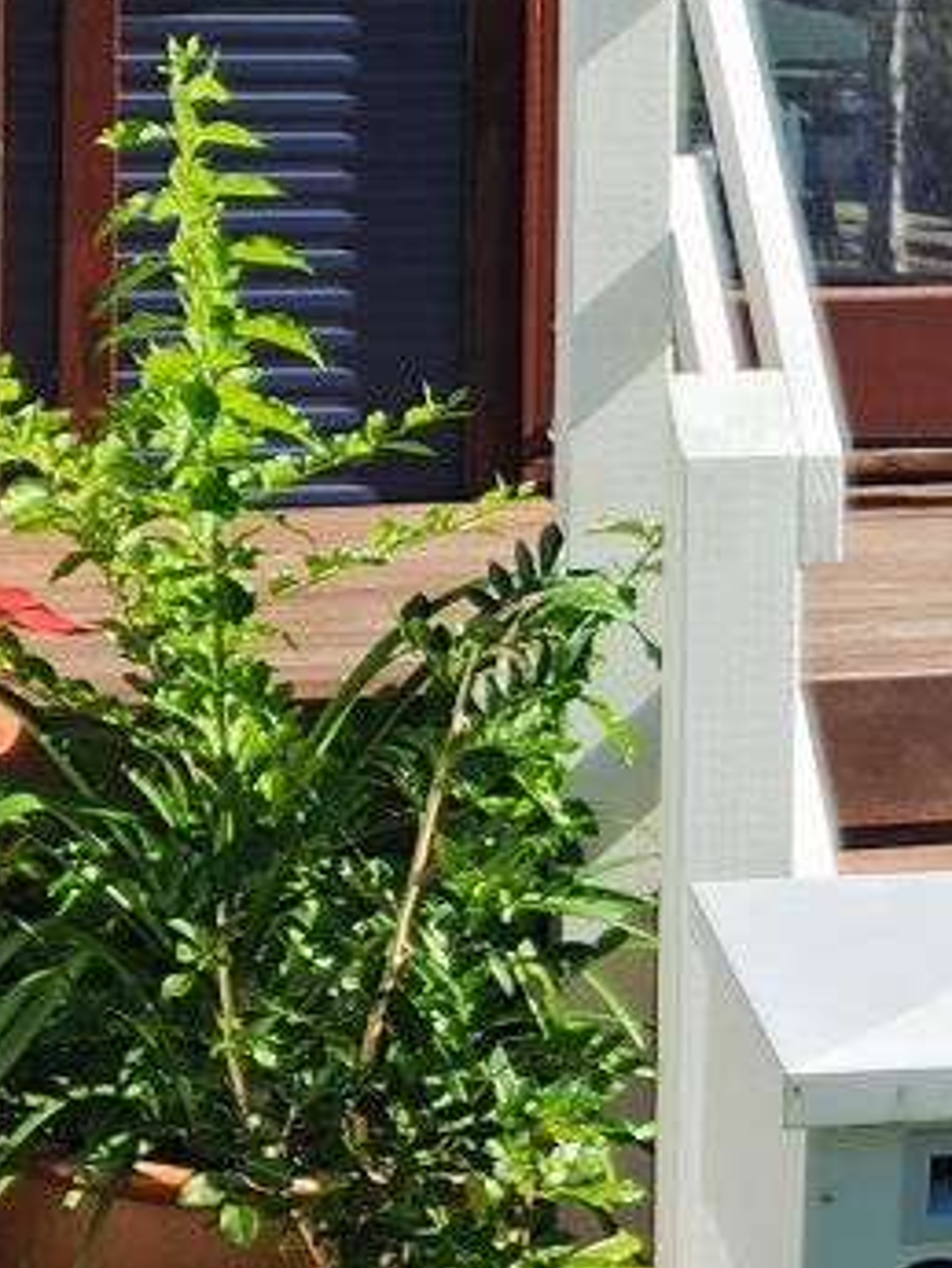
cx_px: 1720
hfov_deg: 9.9
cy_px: -46
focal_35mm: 142
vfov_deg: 13.7
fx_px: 5204
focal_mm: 6.4
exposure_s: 1/814
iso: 12
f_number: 1.8
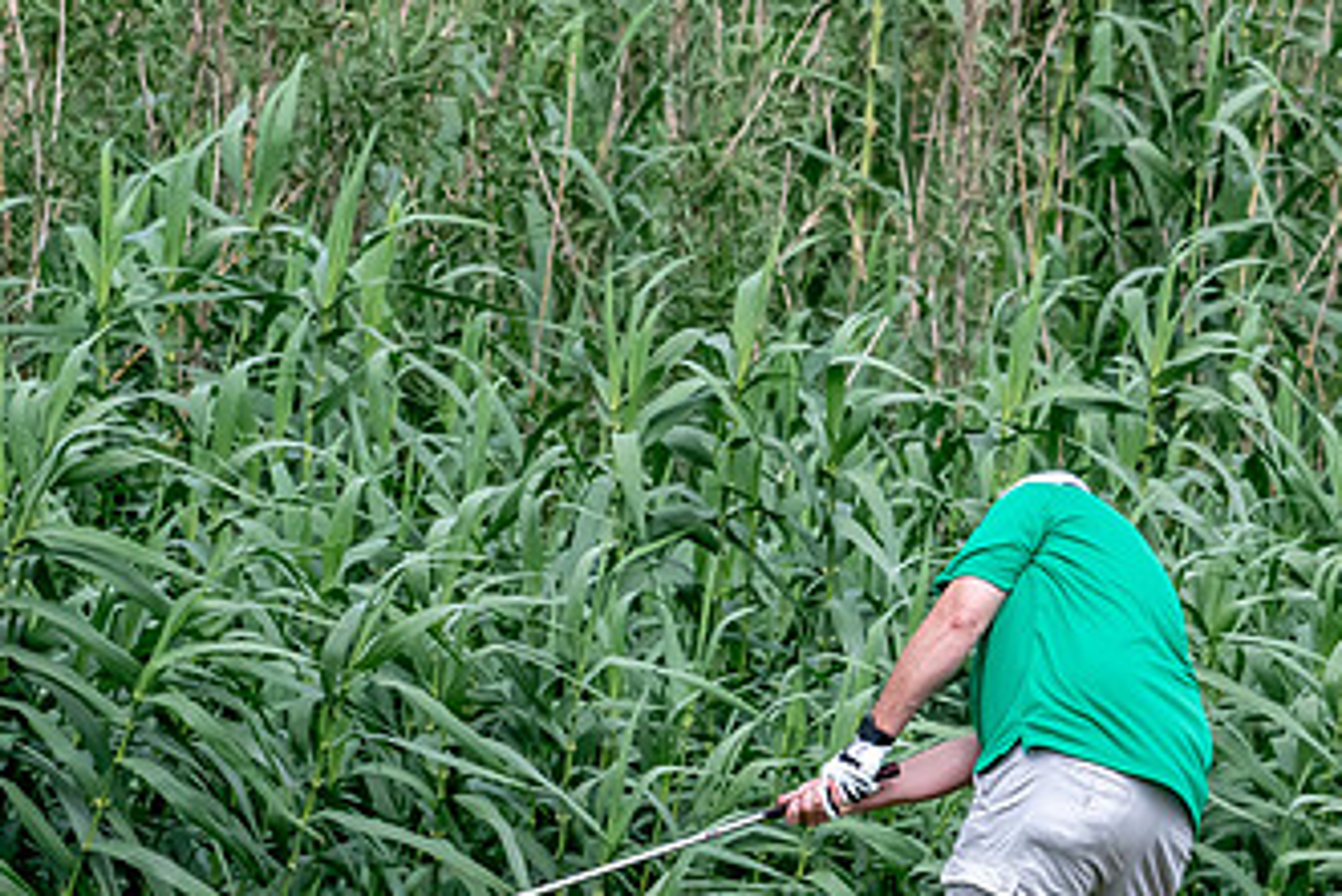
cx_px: 1107
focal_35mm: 658
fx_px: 24538
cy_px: 639
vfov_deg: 2.1
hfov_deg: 3.1
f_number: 5.6
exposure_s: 1/2000
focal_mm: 250
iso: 1250
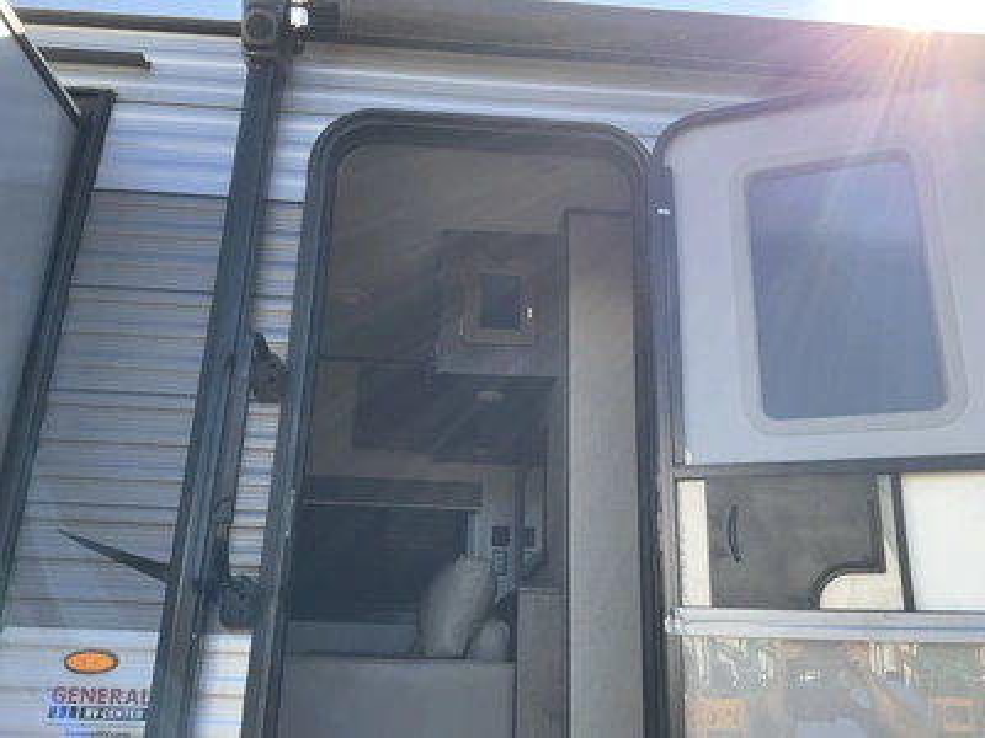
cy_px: 369
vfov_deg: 48.2
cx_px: 492
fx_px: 825
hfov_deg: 61.7
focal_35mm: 29
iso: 25
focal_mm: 3
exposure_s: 1/461
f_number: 1.8
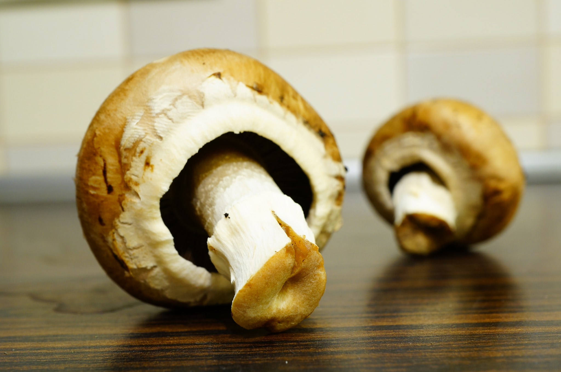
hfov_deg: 43.7
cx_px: 280
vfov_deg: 29.8
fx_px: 700
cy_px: 186
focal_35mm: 45
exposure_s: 1/1.6
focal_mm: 30
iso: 400
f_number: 9
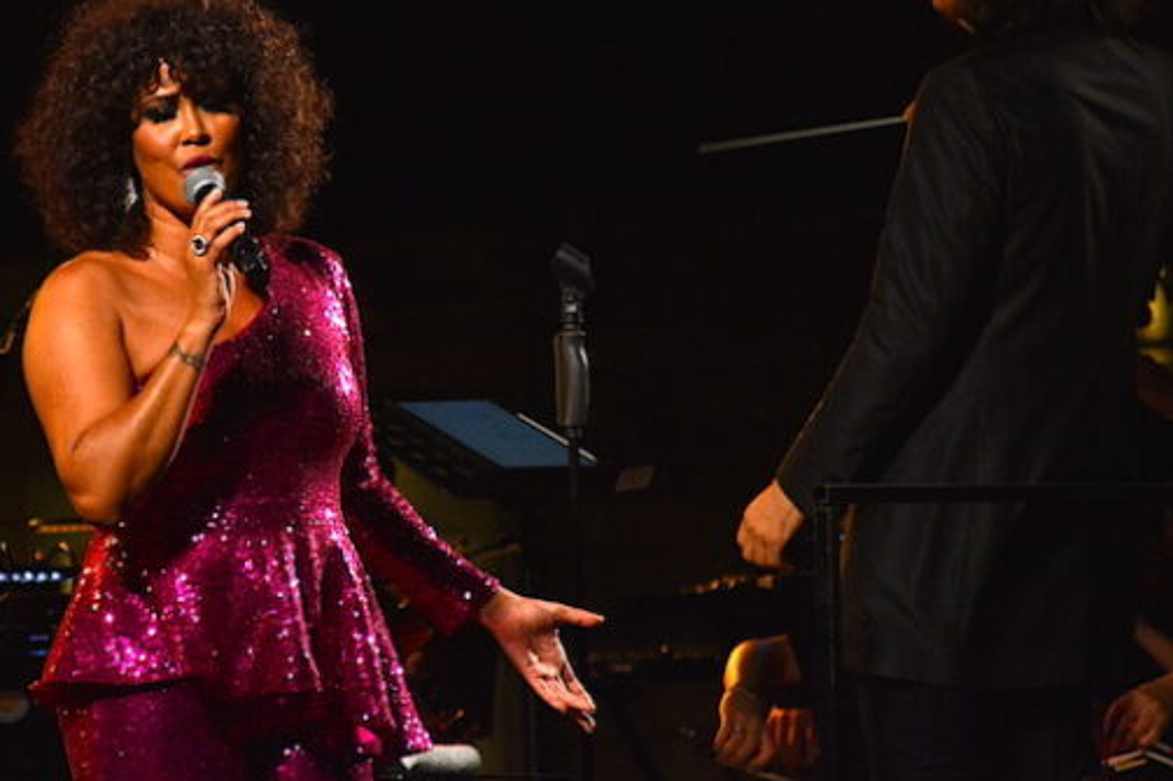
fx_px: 12304
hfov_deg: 5.5
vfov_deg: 3.6
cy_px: 280
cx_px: 298
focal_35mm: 378
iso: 1600
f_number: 6
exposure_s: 1/400
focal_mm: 165
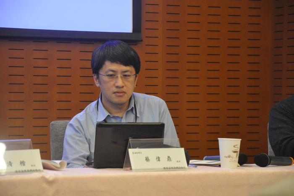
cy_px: 98
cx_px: 147
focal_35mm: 158
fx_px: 1285
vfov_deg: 8.7
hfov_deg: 13.1
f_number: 5.6
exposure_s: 1/30
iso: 1600
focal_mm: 105
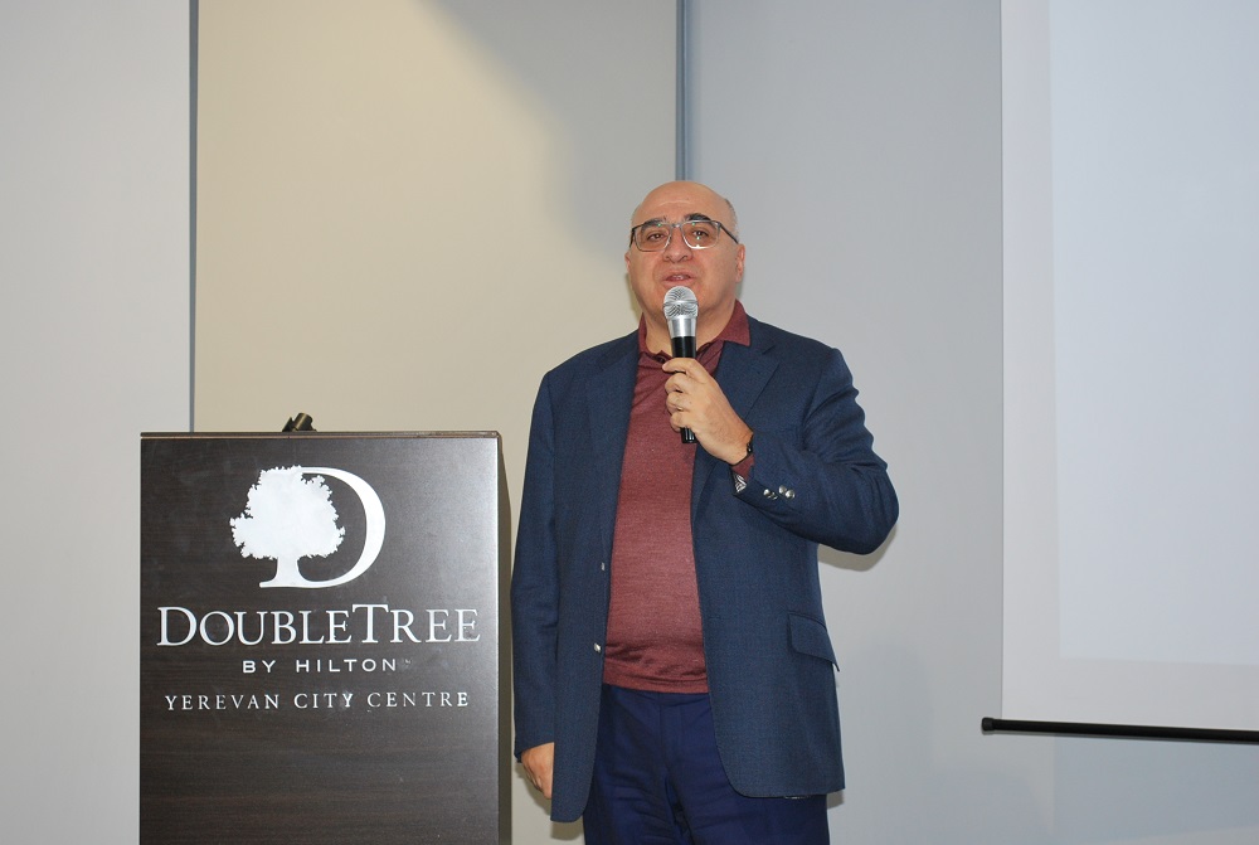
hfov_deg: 29.2
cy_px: 422
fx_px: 2418
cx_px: 630
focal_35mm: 69
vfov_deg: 19.8
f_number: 5.3
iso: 400
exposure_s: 1/60
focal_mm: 46
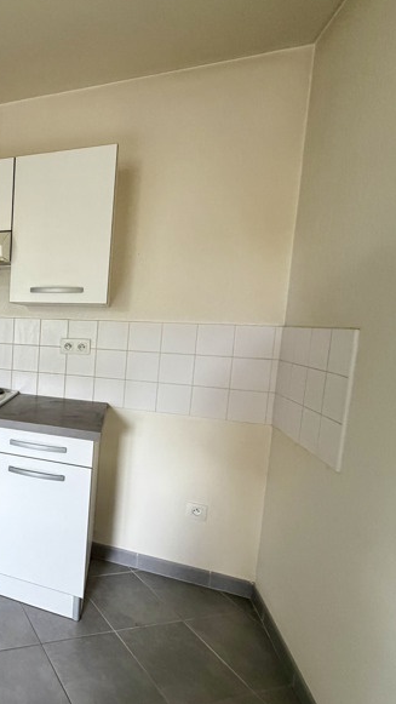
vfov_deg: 83.8
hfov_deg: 42.4
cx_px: -38
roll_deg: -1.9
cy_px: 355
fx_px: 392
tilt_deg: -4.9
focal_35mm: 21
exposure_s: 1/77
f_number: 2.2
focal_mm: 2.22
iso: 320
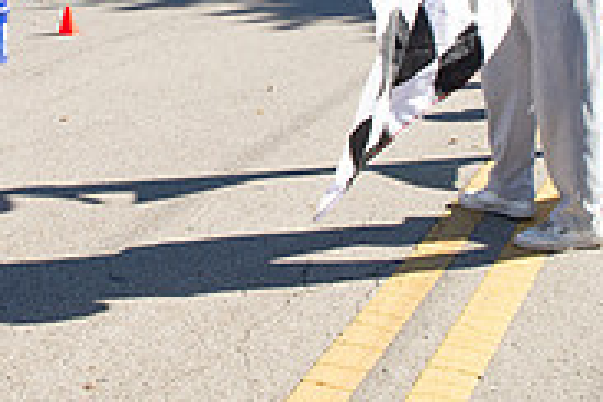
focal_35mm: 76
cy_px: -38
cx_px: 86
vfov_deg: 17.4
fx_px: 1273
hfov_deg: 26.0
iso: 500
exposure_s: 1/320
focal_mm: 24
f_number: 11
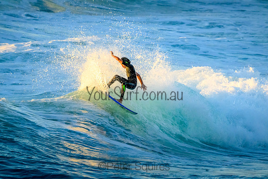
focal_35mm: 800
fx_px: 5957
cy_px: 90
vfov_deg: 1.7
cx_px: 134
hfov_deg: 2.6
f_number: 11
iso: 5600
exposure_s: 1/2000
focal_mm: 800
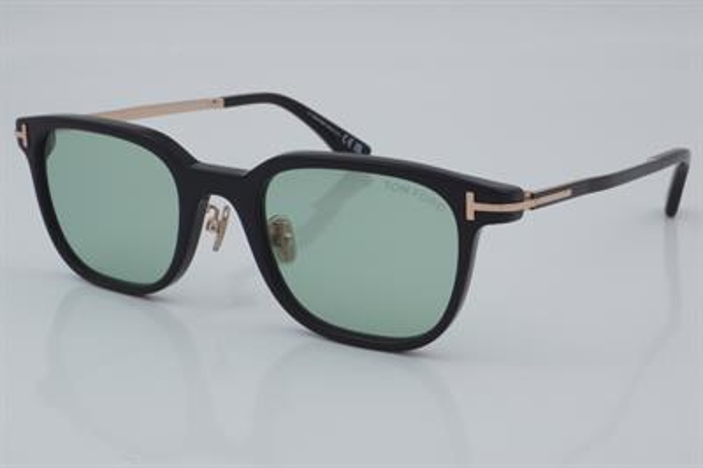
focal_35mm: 75
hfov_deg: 27.0
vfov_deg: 18.2
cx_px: 352
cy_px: 234
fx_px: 1463
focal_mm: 50
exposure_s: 1/4
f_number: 32
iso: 100
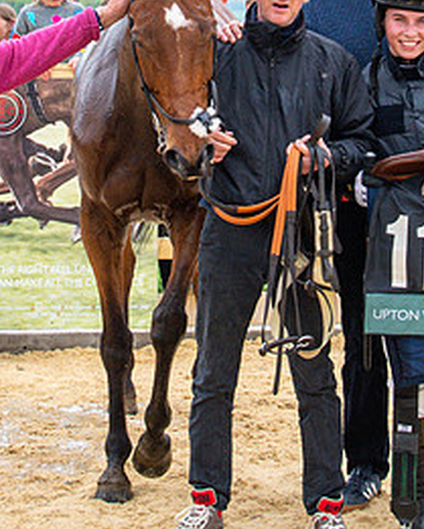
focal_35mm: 126
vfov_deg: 15.1
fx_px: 1975
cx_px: 161
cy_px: 27
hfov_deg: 12.2
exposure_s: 1/640
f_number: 5.6
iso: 400
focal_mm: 32
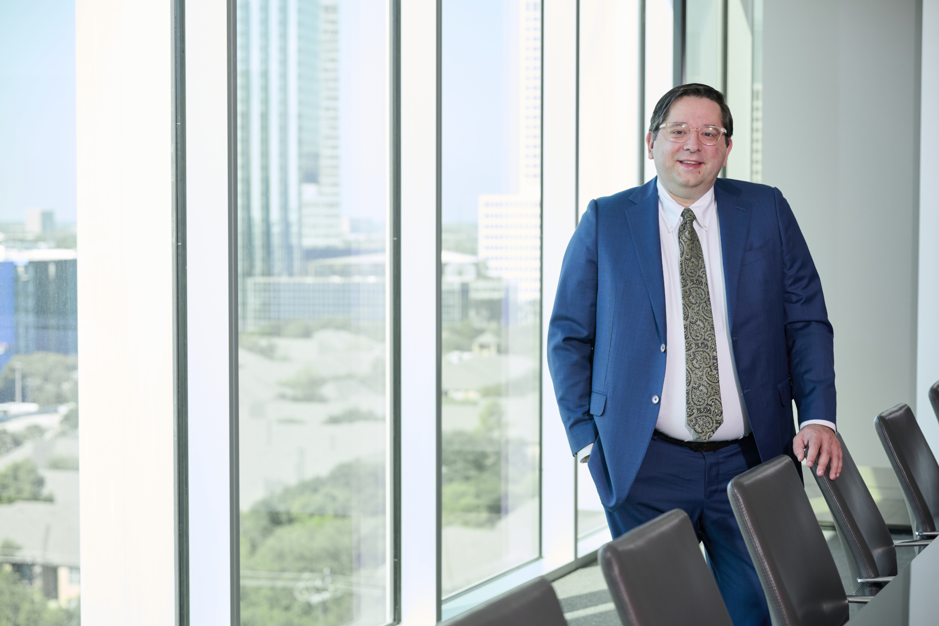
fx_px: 1982
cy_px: 338
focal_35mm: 76
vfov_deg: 17.9
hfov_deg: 26.6
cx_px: 500
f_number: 4
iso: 320
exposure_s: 1/200
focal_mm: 69
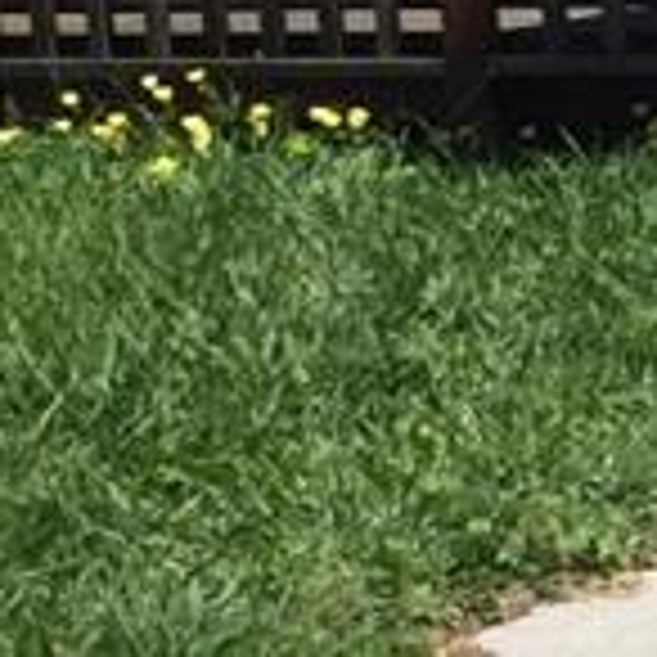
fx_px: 5669
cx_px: 1912
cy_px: 490
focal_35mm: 264
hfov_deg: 6.2
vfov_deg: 6.6
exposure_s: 1/2475
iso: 32
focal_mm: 4.15
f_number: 2.2
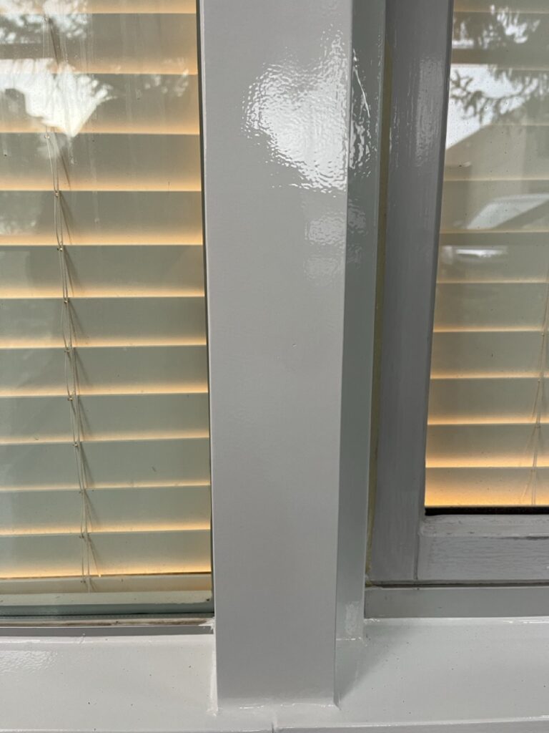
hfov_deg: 53.1
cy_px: 366
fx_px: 550
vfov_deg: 67.3
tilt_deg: -13.9
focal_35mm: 26
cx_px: 274
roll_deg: -0.4
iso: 125
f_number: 1.6
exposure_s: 1/63
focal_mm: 5.1
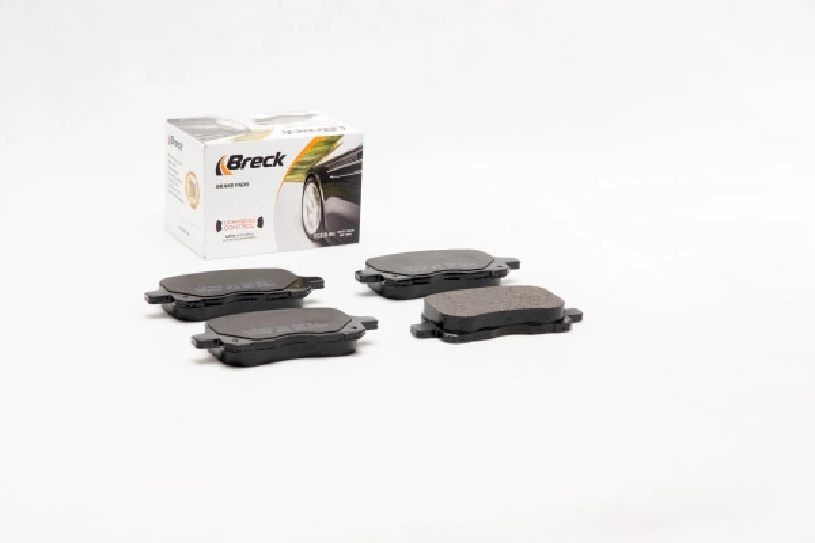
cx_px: 408
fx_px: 2037
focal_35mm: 90
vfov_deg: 15.2
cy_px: 272
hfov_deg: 22.6
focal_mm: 60
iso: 100
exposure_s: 1/200
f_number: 11
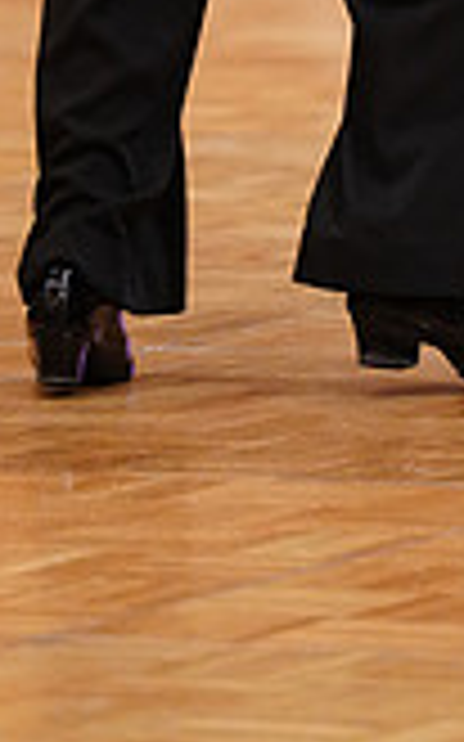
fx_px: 14499
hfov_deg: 1.8
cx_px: 565
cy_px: -436
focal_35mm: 716
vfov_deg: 2.9
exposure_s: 1/320
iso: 3200
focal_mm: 200
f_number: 2.8
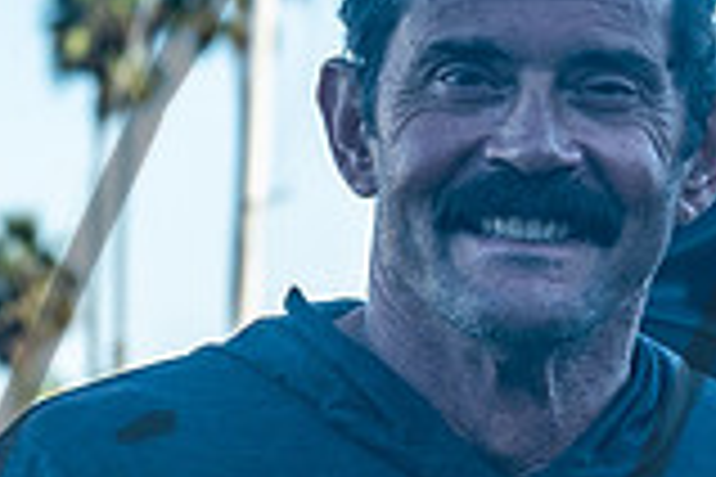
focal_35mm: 373
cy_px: 818
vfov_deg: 3.7
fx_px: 7418
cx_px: 862
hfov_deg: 5.5
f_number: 6.3
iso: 160
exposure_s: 1/80
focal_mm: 71
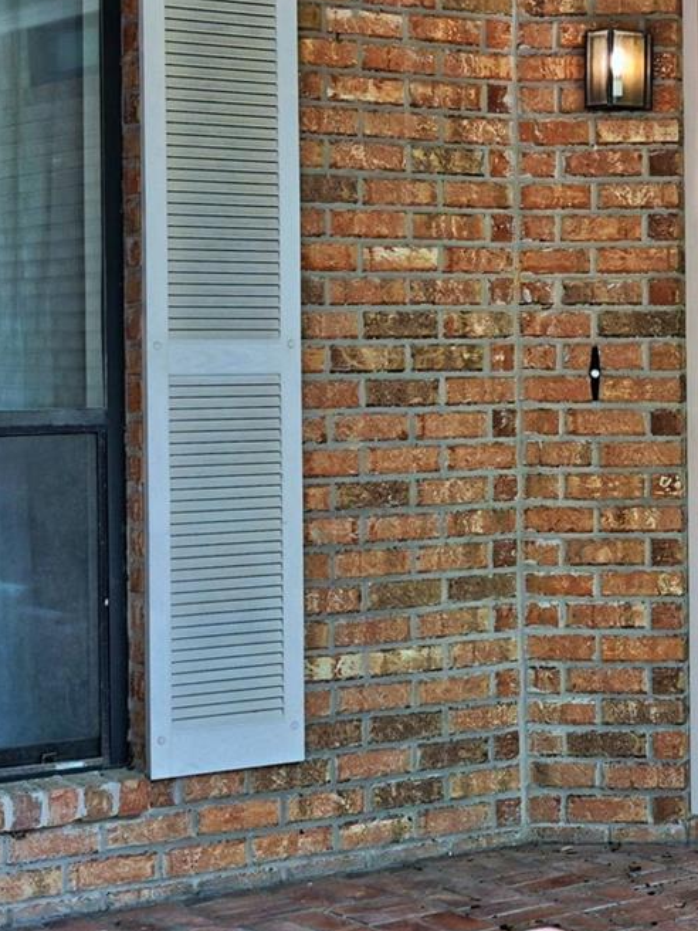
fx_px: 2420
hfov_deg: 15.6
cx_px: 925
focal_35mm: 90
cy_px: 363
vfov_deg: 21.7
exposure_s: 1/40
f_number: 8
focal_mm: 30
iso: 400
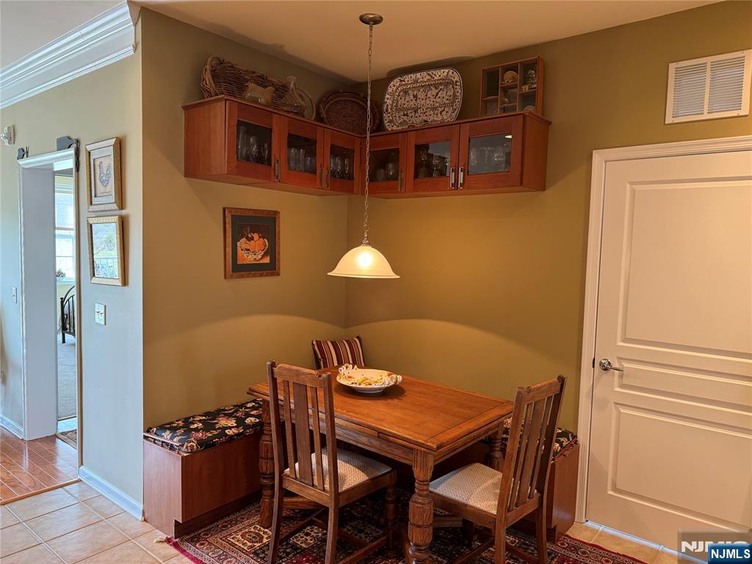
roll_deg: -1.7
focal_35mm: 24
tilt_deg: -4.3
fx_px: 521
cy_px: 282
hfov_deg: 71.6
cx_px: 376
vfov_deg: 56.8
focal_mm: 6.76
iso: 320
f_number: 1.78
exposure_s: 1/60
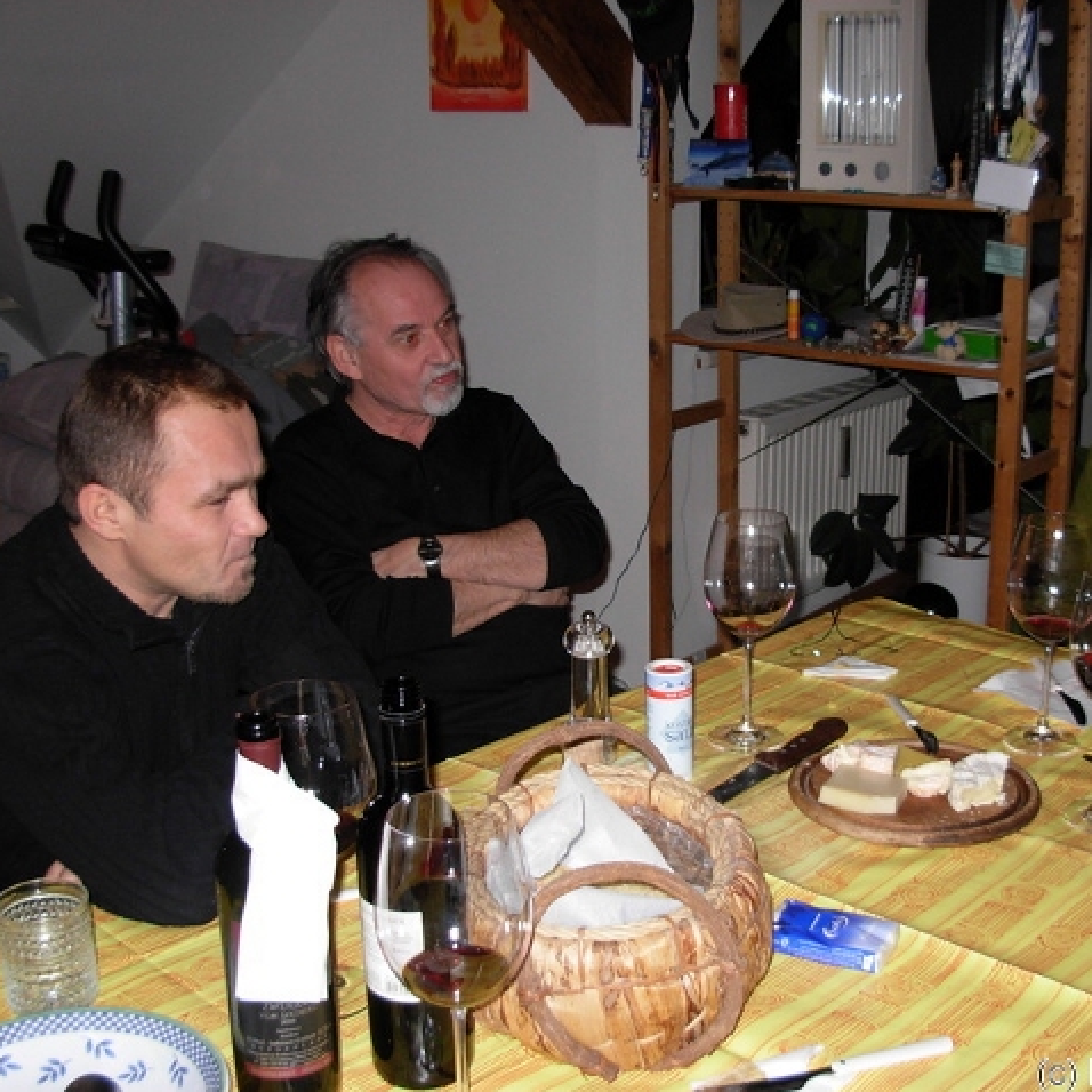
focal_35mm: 45
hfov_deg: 37.5
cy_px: 546
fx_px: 1606
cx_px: 619
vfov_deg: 37.6
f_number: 2.9
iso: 102
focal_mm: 6.3
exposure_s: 1/41.4
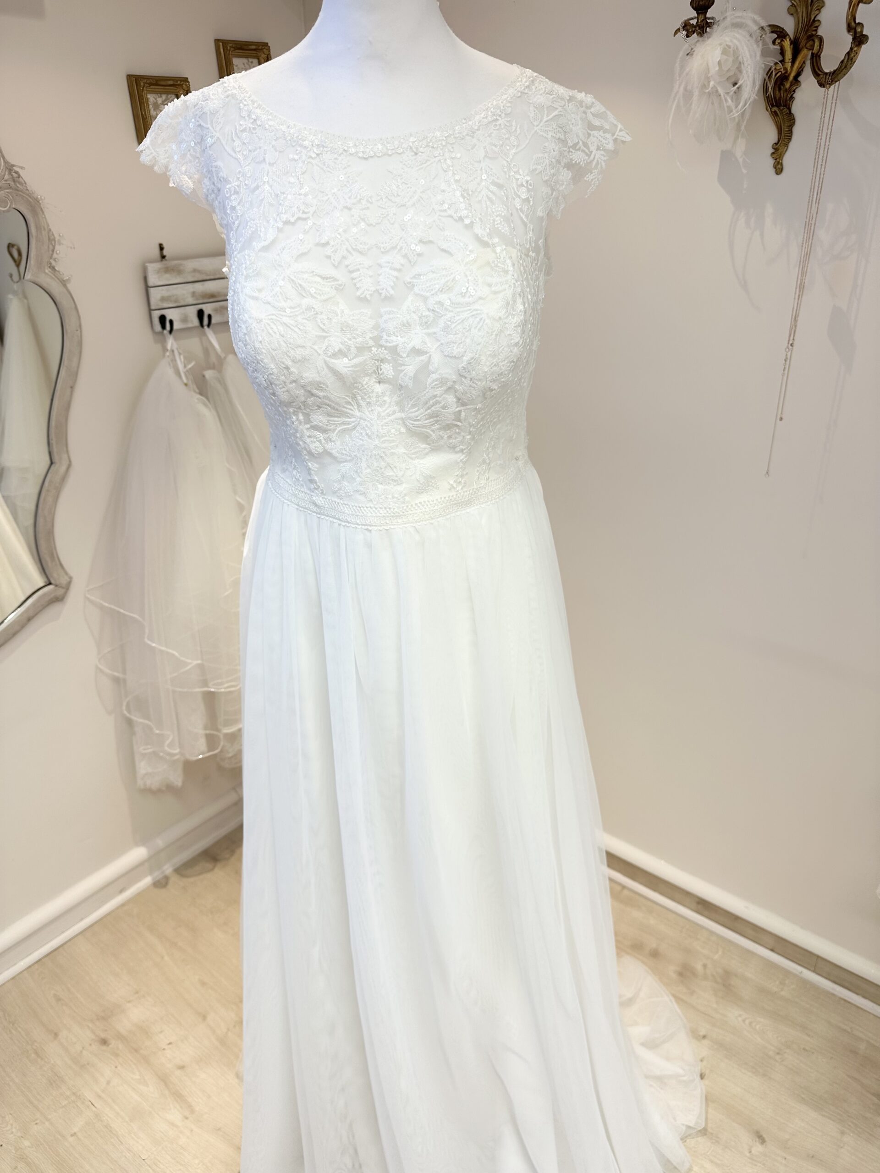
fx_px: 813
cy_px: 586
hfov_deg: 56.8
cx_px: 440
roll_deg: +1.0
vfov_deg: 71.6
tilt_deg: -25.3
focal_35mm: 24
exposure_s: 1/102
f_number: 1.78
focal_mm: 6.86
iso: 50
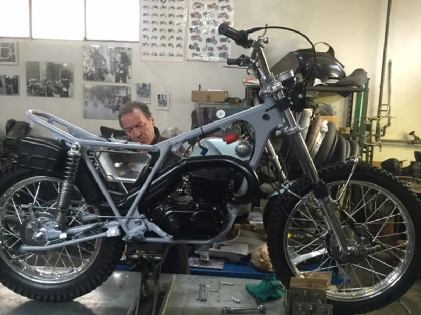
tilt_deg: -8.2
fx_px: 353
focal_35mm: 29
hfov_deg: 61.7
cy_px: 158
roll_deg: -2.0
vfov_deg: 48.2
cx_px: 210
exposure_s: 1/25
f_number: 2.2
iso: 250
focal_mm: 4.15
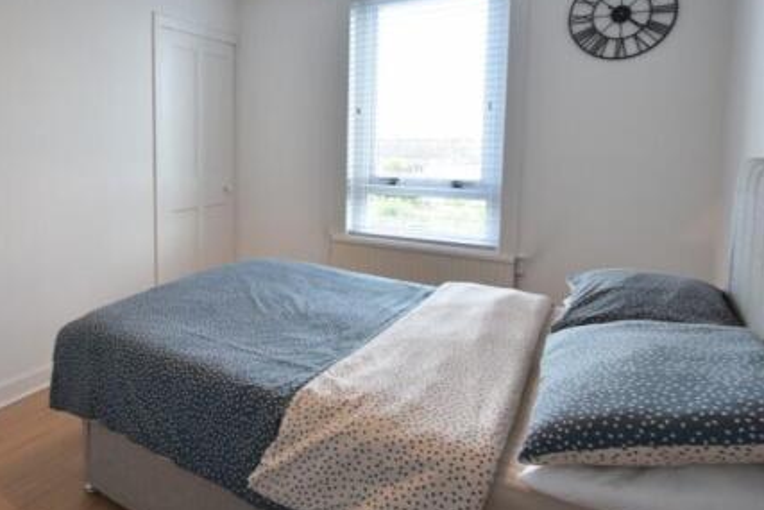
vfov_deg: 54.0
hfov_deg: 73.0
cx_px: 235
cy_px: 167
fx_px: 488
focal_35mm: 23
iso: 160
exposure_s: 1/15
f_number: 5
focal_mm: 10
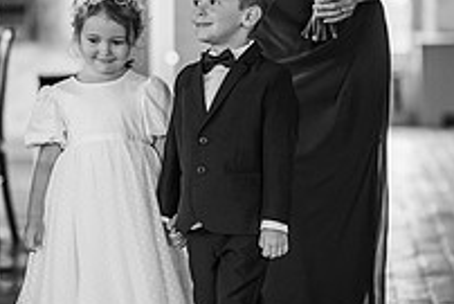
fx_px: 2385
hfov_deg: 10.9
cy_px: 137
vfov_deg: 7.3
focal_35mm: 189
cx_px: 257
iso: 900
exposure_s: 1/200
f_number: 2
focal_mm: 85
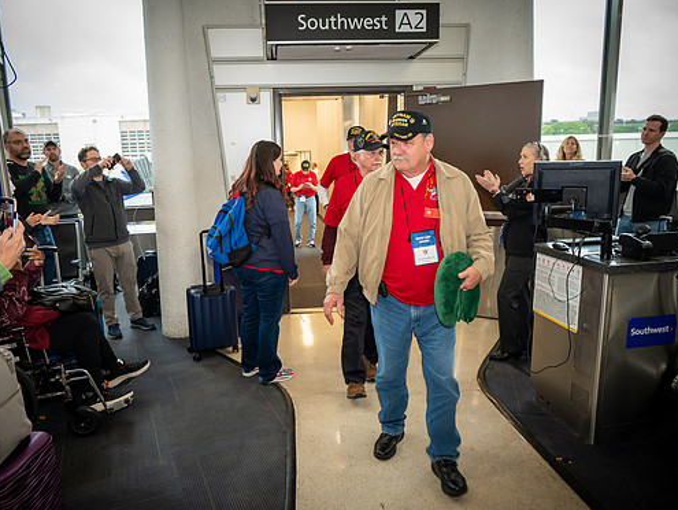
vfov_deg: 51.4
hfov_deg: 65.3
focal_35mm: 27
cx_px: 327
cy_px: 259
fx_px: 529
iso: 2800
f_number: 5
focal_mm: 24
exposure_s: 1/100
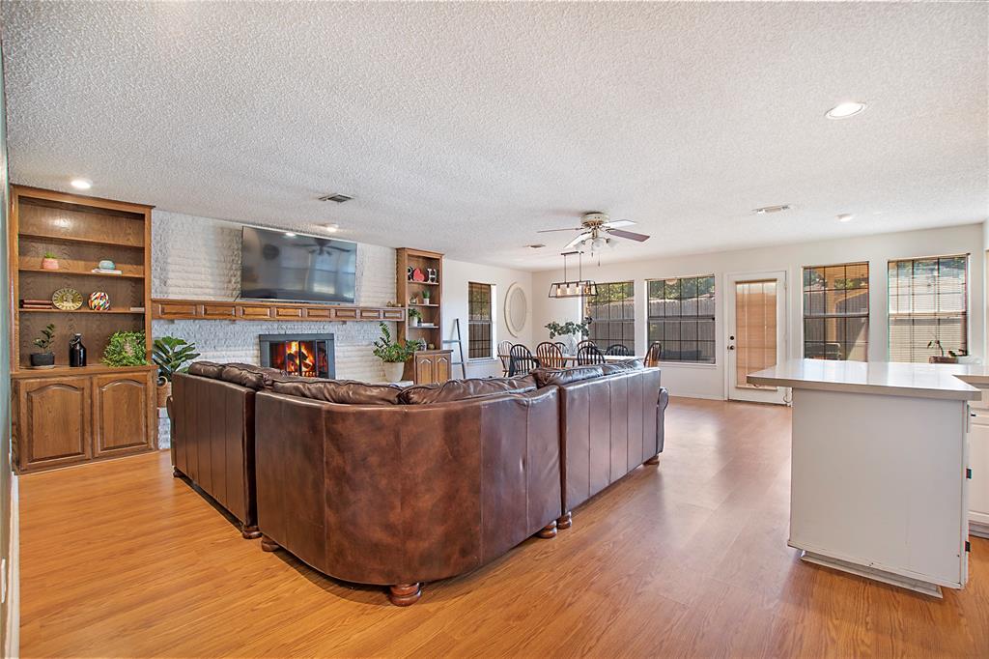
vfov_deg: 77.3
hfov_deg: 100.4
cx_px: 494
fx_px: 412
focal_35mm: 15
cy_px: 330
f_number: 6.3
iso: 100
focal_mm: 10
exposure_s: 1/80
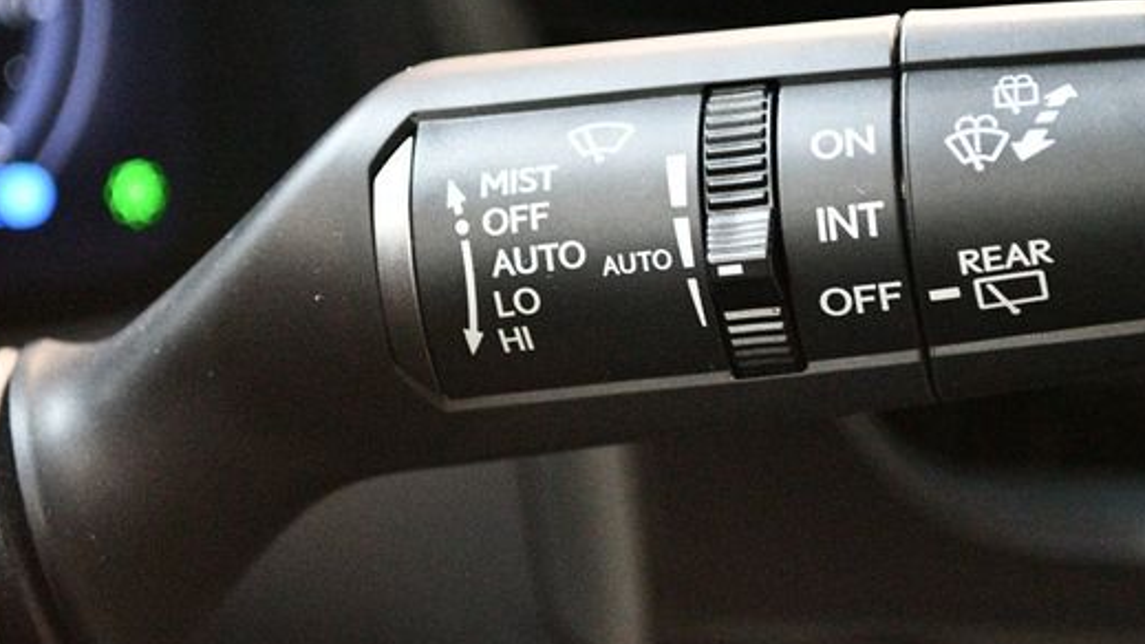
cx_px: 677
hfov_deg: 22.9
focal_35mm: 93
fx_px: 2824
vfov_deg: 13.0
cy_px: 302
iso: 12800
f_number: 5.6
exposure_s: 1/25
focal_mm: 48
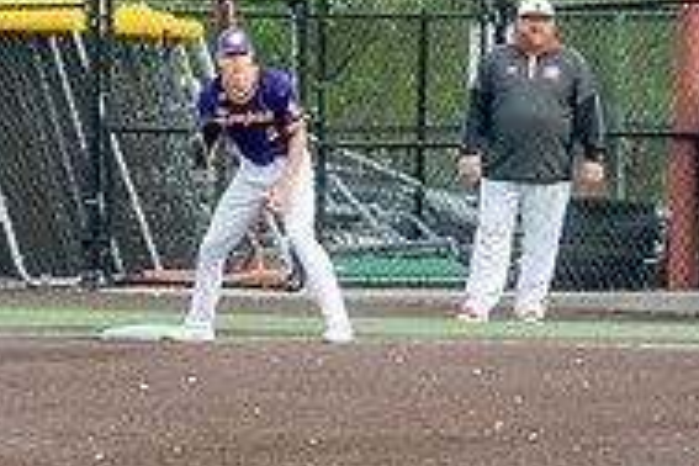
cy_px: 253
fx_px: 10892
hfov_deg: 3.7
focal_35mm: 561
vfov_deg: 2.5
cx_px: 274
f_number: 5.6
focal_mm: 122
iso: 4000
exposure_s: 1/2000
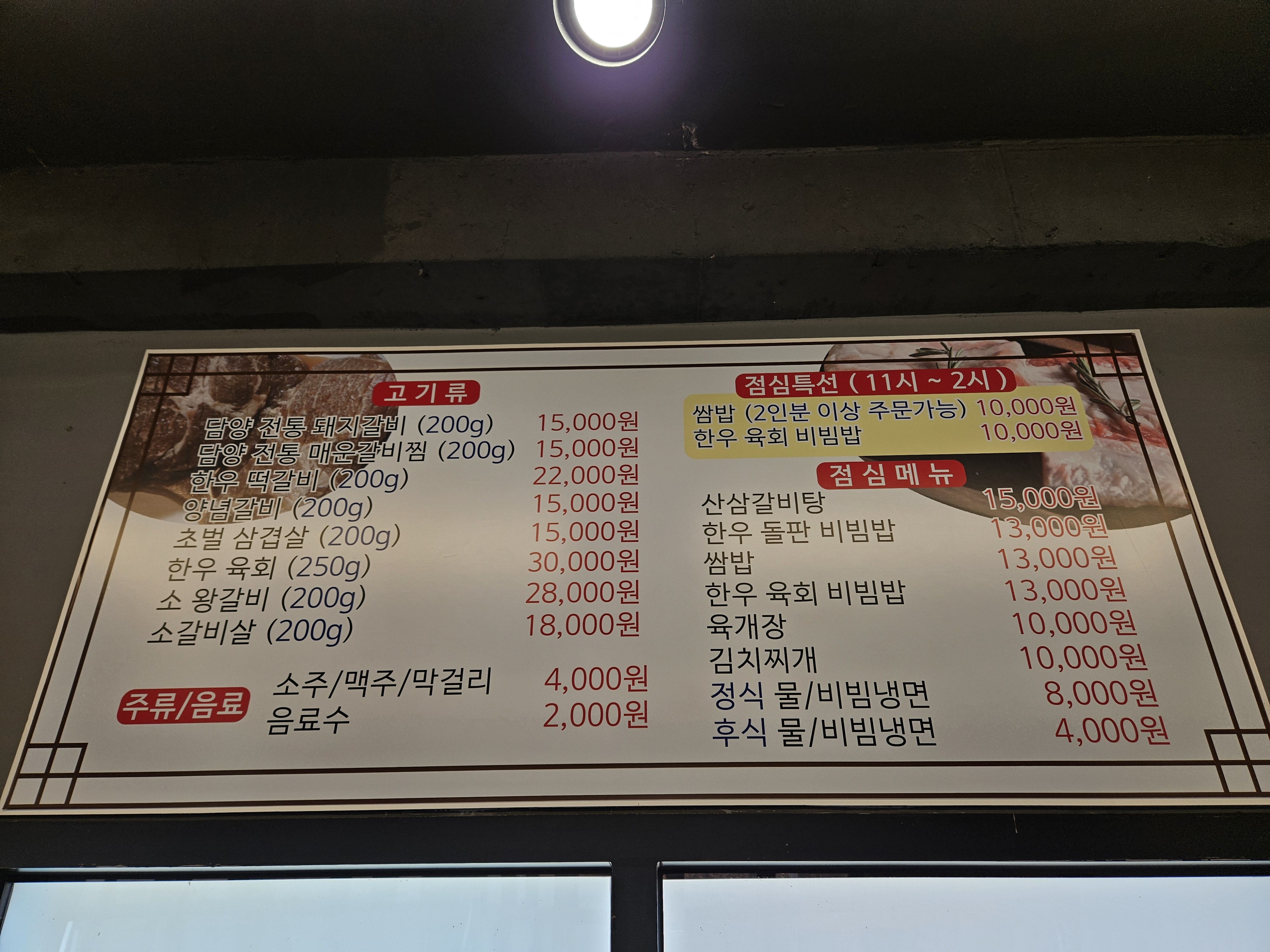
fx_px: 844
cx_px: 635
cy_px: 476
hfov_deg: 73.9
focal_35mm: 23
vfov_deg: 58.9
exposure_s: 1/133
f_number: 1.8
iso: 25
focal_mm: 5.4
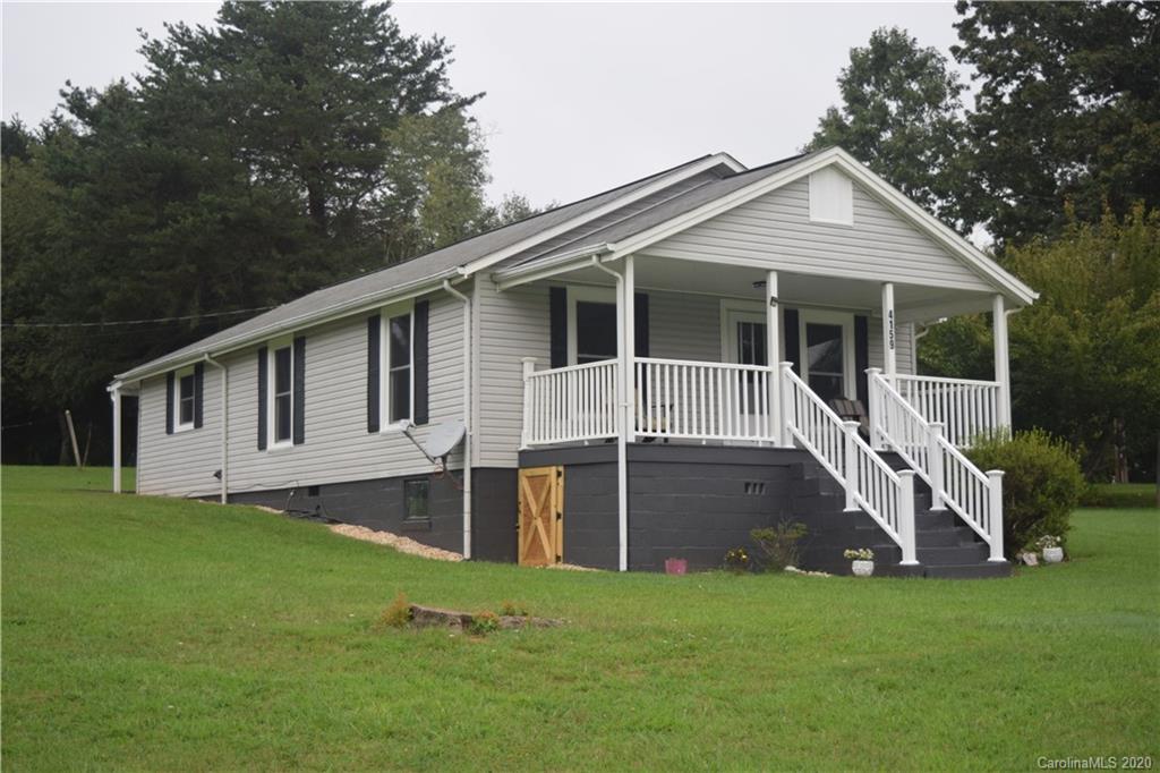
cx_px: 580
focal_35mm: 54
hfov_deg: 36.9
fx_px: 1739
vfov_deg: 25.0
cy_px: 386
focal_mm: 36
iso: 400
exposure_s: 1/100
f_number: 5
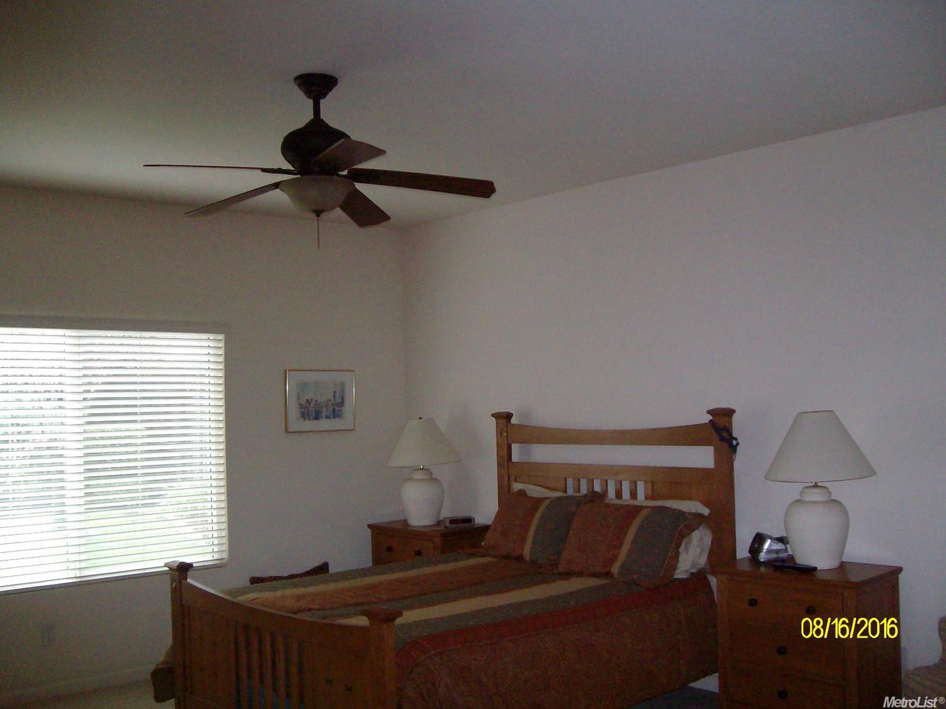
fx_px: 956
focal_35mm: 35
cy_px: 354
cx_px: 473
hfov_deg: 52.6
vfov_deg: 40.7
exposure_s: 1/40
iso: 320
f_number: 2.8
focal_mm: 5.8
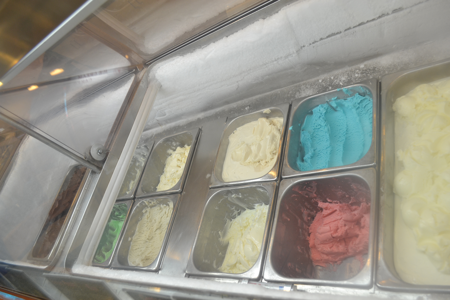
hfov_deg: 67.4
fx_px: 337
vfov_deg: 47.9
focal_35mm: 27
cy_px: 150
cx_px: 225
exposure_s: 1/50
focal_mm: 18
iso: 400
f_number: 5
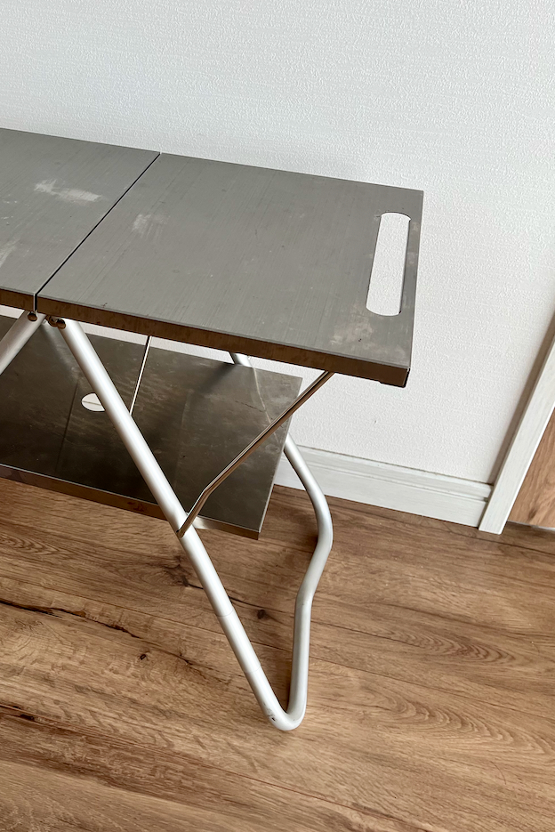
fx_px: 855
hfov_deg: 34.5
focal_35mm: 37
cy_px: 423
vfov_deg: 51.9
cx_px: 86
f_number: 1.6
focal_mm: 5.1
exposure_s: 1/121
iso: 80
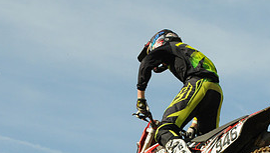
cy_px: 140
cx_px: 195
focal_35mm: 208
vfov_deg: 5.8
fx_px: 1490
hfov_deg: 10.3
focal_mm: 62
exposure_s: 1/1600
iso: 640
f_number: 8
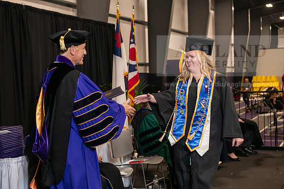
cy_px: 94
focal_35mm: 66
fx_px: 521
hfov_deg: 30.5
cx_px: 142
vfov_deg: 20.6
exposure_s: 1/125
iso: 1600
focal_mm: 66
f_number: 5
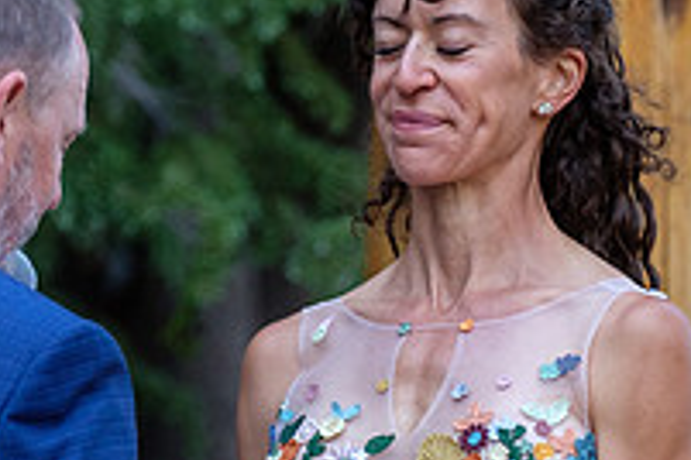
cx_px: 540
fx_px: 8464
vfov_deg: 3.1
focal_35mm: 441
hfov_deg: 4.7
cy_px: 434
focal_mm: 102.2
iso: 1000
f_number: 2.8
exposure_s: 1/220
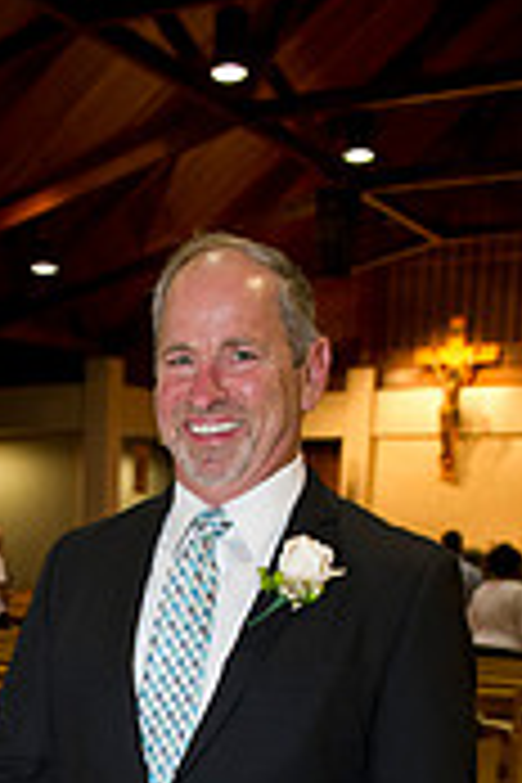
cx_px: 16
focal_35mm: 62
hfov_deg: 21.2
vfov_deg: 29.0
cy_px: 882
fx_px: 1348
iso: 1600
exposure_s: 1/125
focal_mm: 24
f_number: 4
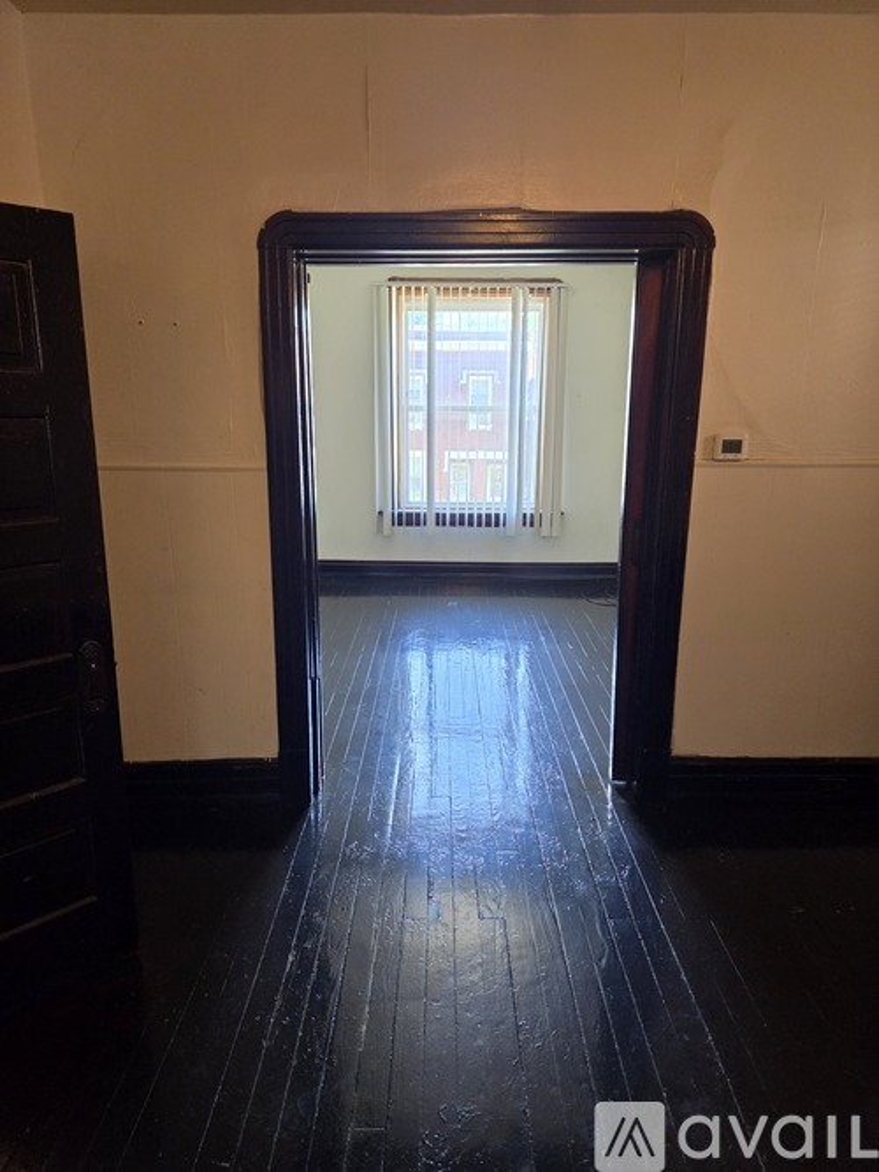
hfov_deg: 58.9
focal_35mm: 23
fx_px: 779
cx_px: 440
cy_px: 586
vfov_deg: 73.9
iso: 500
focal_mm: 5.4
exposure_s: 1/120
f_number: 1.8
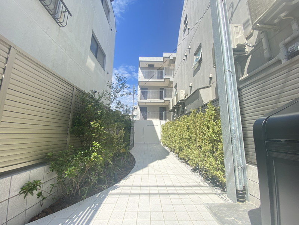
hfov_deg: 106.2
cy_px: 112
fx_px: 112
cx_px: 150
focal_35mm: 13
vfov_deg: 89.9
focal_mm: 1.54
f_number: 2.4
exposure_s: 1/799
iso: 20
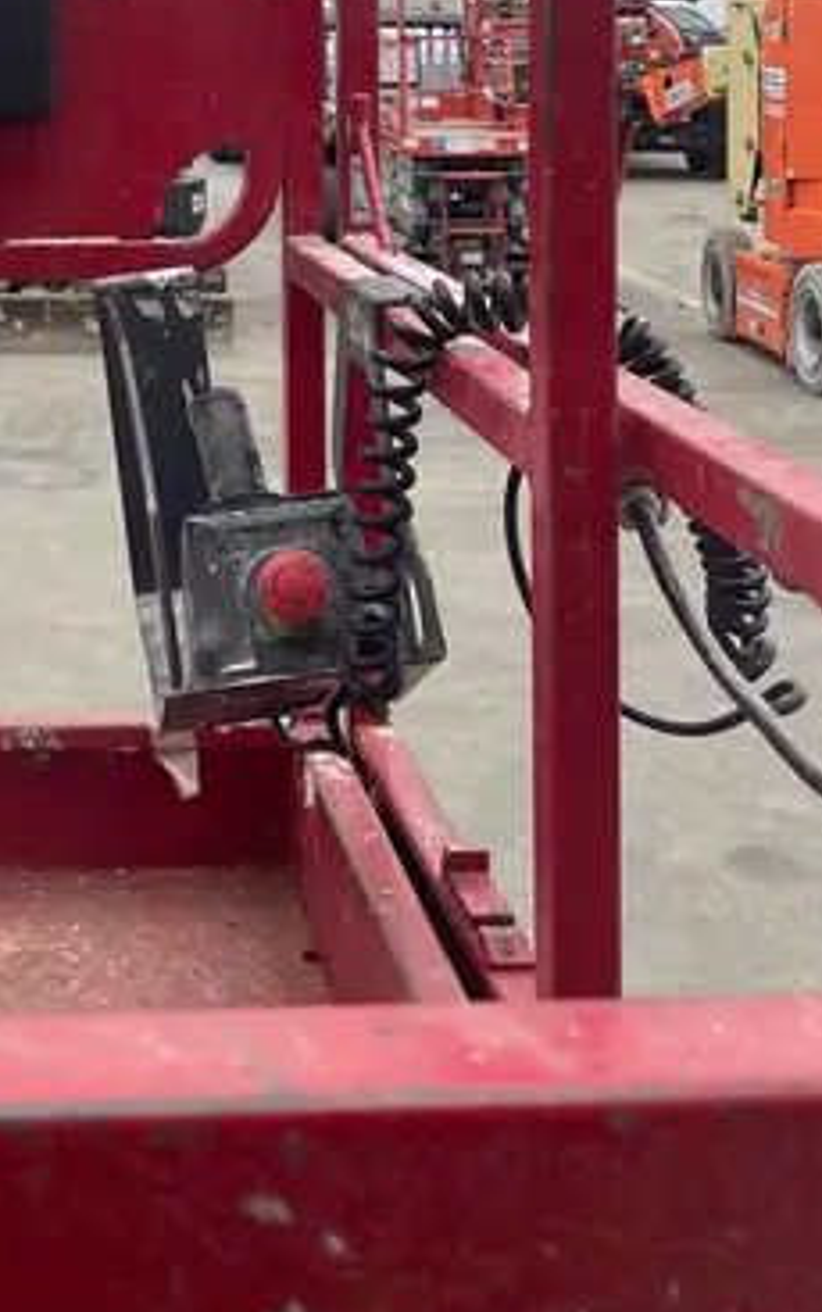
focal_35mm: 55
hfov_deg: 22.7
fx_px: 1968
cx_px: 4
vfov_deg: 34.4
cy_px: 88
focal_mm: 4.2
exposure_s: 1/2053
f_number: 1.6
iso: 32
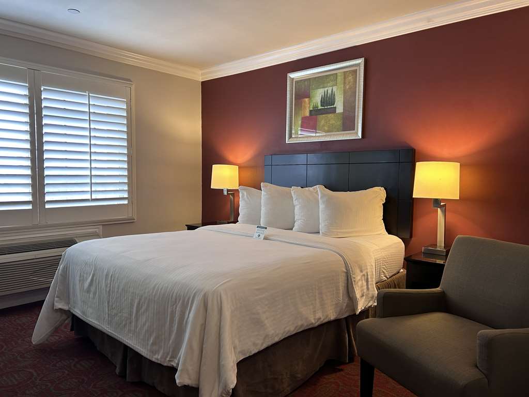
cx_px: 264
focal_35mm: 26
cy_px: 198
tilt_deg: -3.1
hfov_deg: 67.3
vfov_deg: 53.1
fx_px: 397
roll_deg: -0.6
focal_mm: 5.7
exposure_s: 1/60
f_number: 1.5
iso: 100
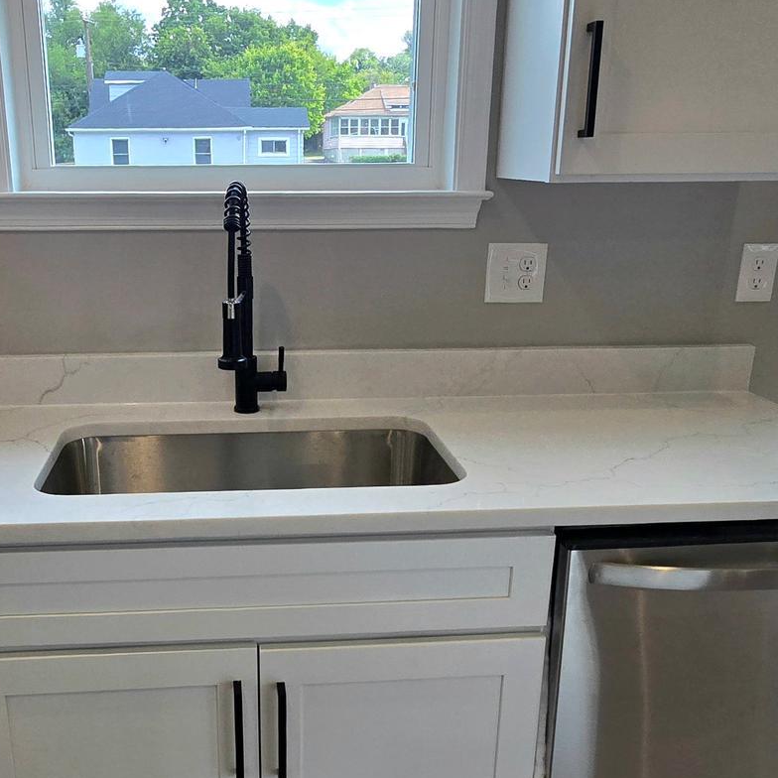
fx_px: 763
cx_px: 269
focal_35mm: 30
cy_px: 410
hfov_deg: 53.1
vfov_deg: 54.0
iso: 50
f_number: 2.2
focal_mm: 2.2
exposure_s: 1/294
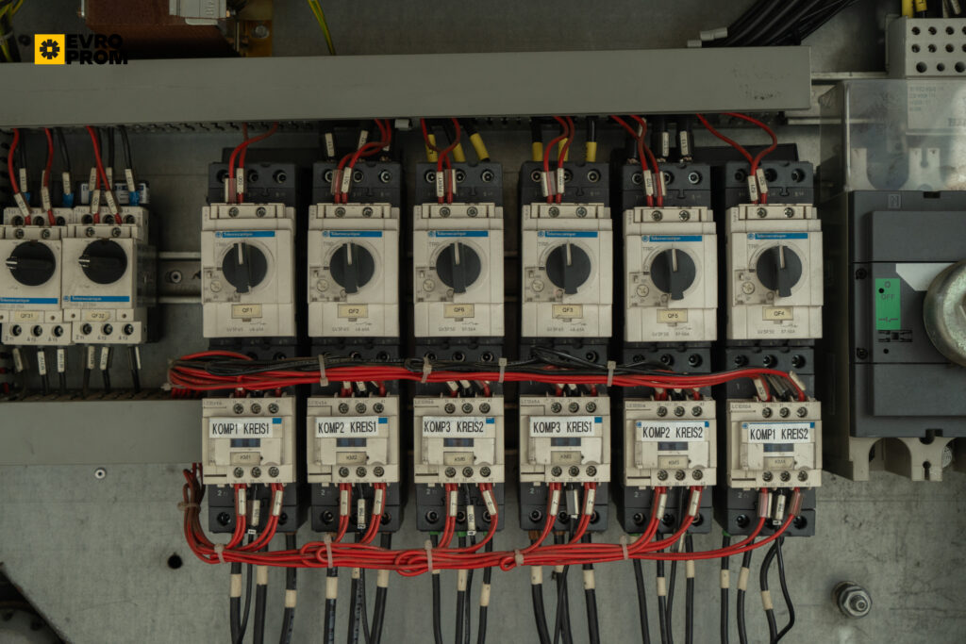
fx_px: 1395
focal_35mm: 52
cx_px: 483
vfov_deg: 26.0
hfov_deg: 38.2
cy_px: 322
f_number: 6.3
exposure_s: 1/40
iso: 500
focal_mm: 52
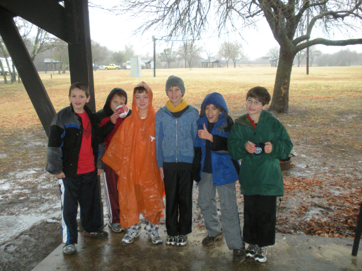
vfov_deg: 39.7
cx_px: 181
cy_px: 136
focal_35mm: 36
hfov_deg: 51.4
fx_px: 376
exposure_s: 1/52.4
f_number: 3.5
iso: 323
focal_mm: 6.3
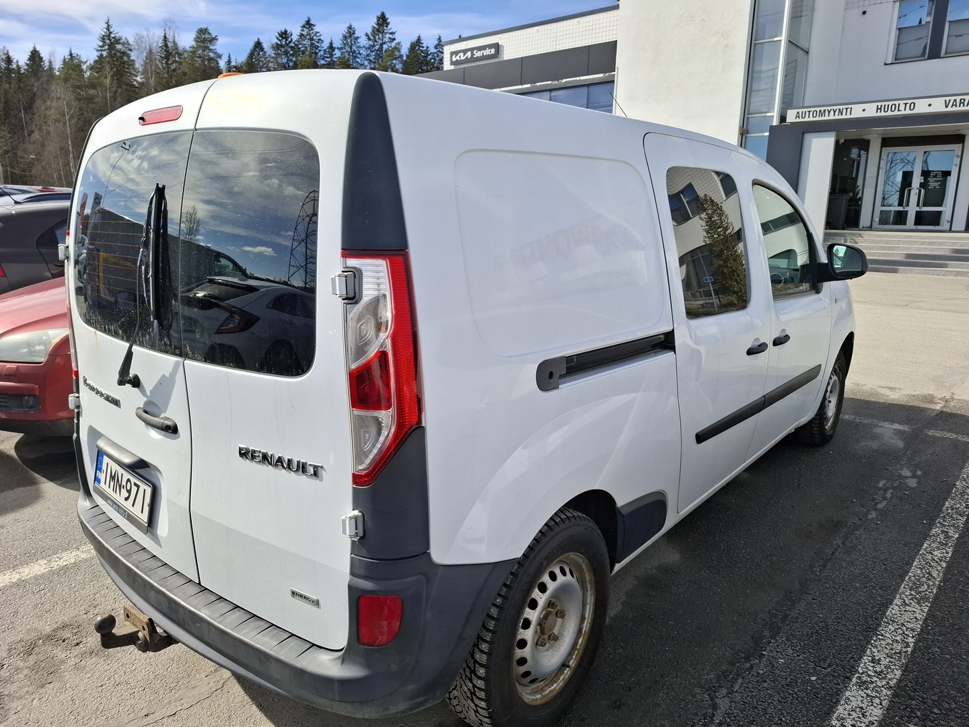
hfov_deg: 73.9
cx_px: 484
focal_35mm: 23
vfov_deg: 58.9
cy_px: 364
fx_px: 644
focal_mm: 5.54
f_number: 1.8
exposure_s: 1/1776
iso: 50
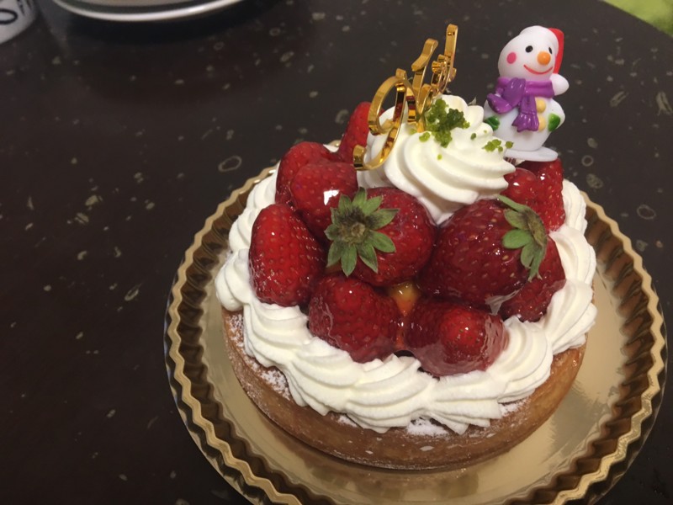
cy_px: 252
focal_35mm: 29
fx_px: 564
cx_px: 336
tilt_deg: -50.2
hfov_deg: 61.7
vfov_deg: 48.2
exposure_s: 1/15
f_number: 2.2
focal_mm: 4.15
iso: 50
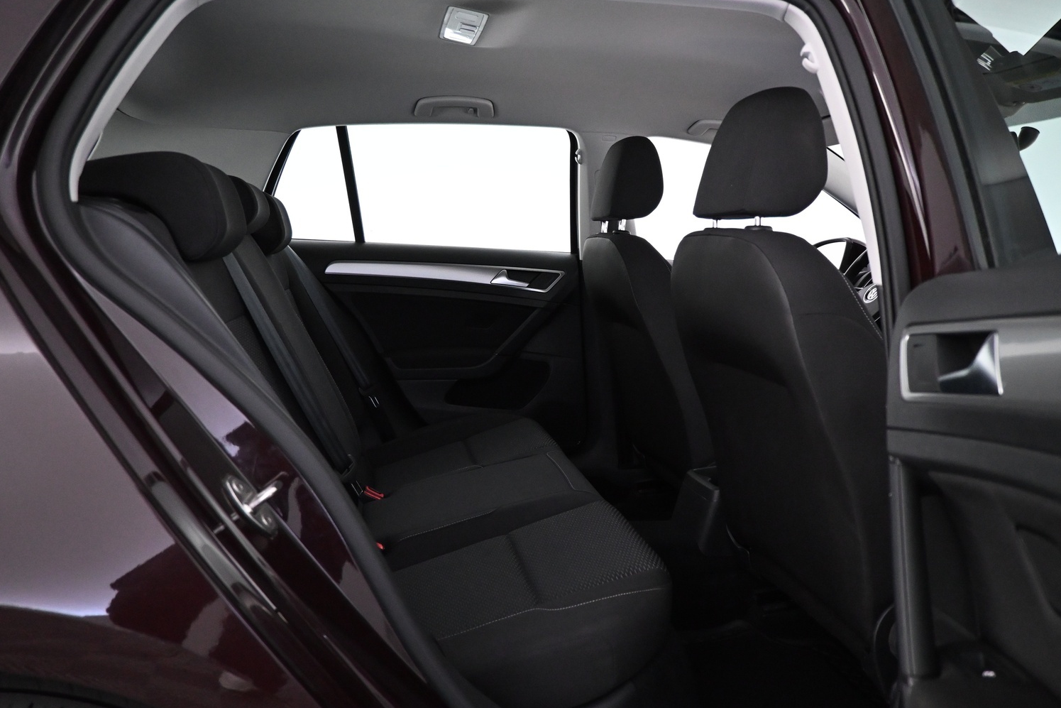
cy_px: 378
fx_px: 766
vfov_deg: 49.5
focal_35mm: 26
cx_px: 546
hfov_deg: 69.4
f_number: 3.5
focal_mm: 16
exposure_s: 1/60
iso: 3600
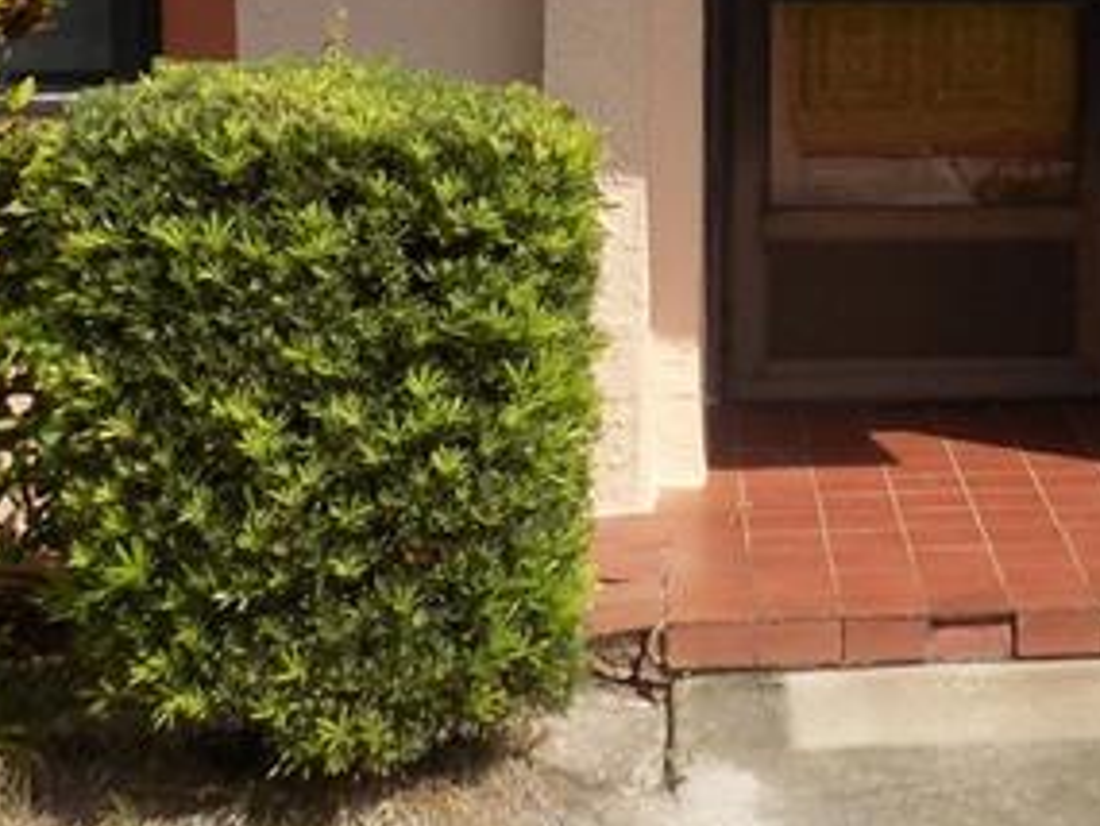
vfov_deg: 14.8
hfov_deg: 19.6
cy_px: -116
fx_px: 3084
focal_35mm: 97
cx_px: 1123
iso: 80
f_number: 3.2
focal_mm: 4.8
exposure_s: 1/800
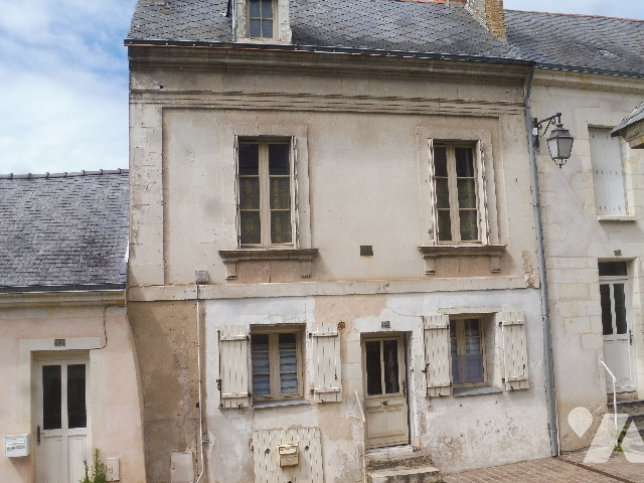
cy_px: 242
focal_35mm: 41
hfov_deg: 45.8
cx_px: 322
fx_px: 763
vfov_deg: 35.1
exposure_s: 1/640
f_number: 5
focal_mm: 7.4
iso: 100
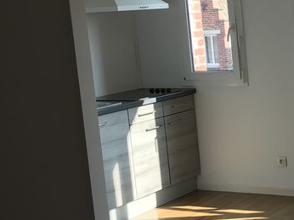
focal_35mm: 81
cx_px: 347
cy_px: 116
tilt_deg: -8.9
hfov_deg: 22.4
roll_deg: +3.2
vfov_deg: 18.2
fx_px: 687
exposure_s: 1/183
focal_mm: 3.99
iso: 20
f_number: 1.8
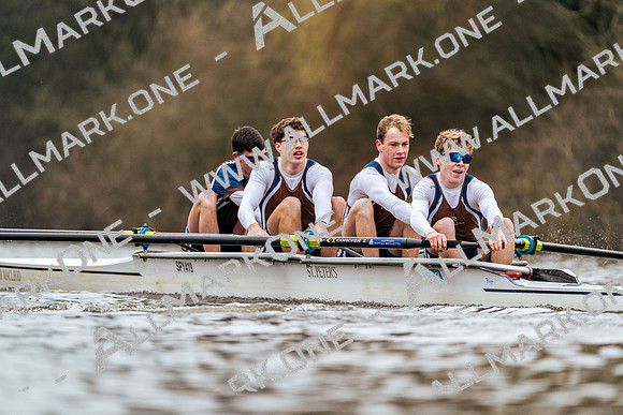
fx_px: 10385
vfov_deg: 2.3
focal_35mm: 600
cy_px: 208
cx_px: 312
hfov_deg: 3.4
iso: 1600
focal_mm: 600
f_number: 6.3
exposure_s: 1/2000
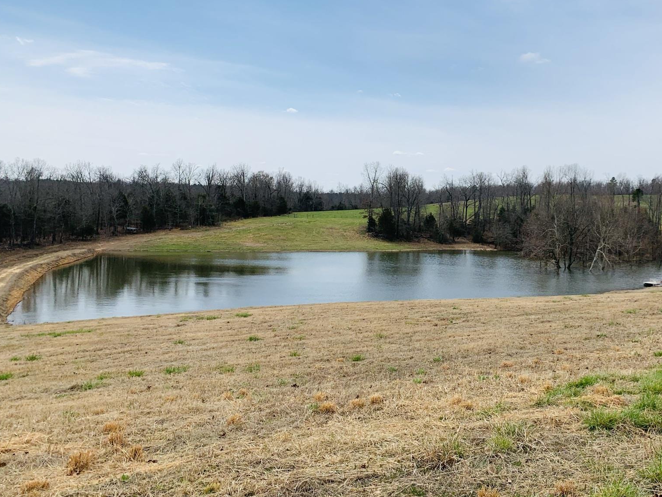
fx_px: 669
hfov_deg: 51.7
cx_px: 440
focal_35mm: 35
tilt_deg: -1.7
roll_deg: -1.7
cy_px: 227
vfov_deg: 40.7
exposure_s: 1/4098
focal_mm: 4.25
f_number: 1.8
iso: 25
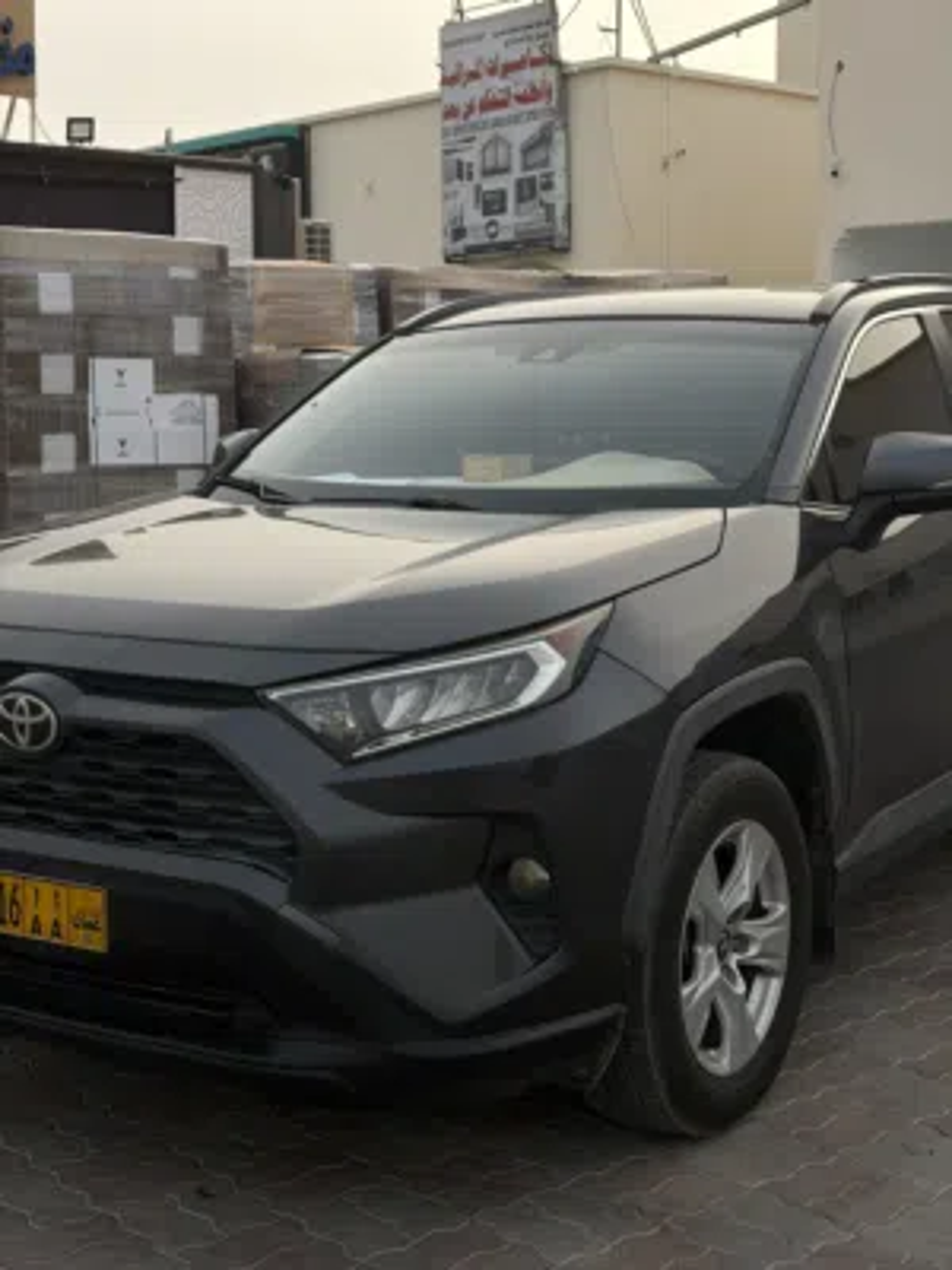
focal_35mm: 52
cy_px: 635
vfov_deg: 36.8
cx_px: 476
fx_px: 1907
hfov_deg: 28.0
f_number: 1.6
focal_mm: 5.96
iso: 32
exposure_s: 1/732
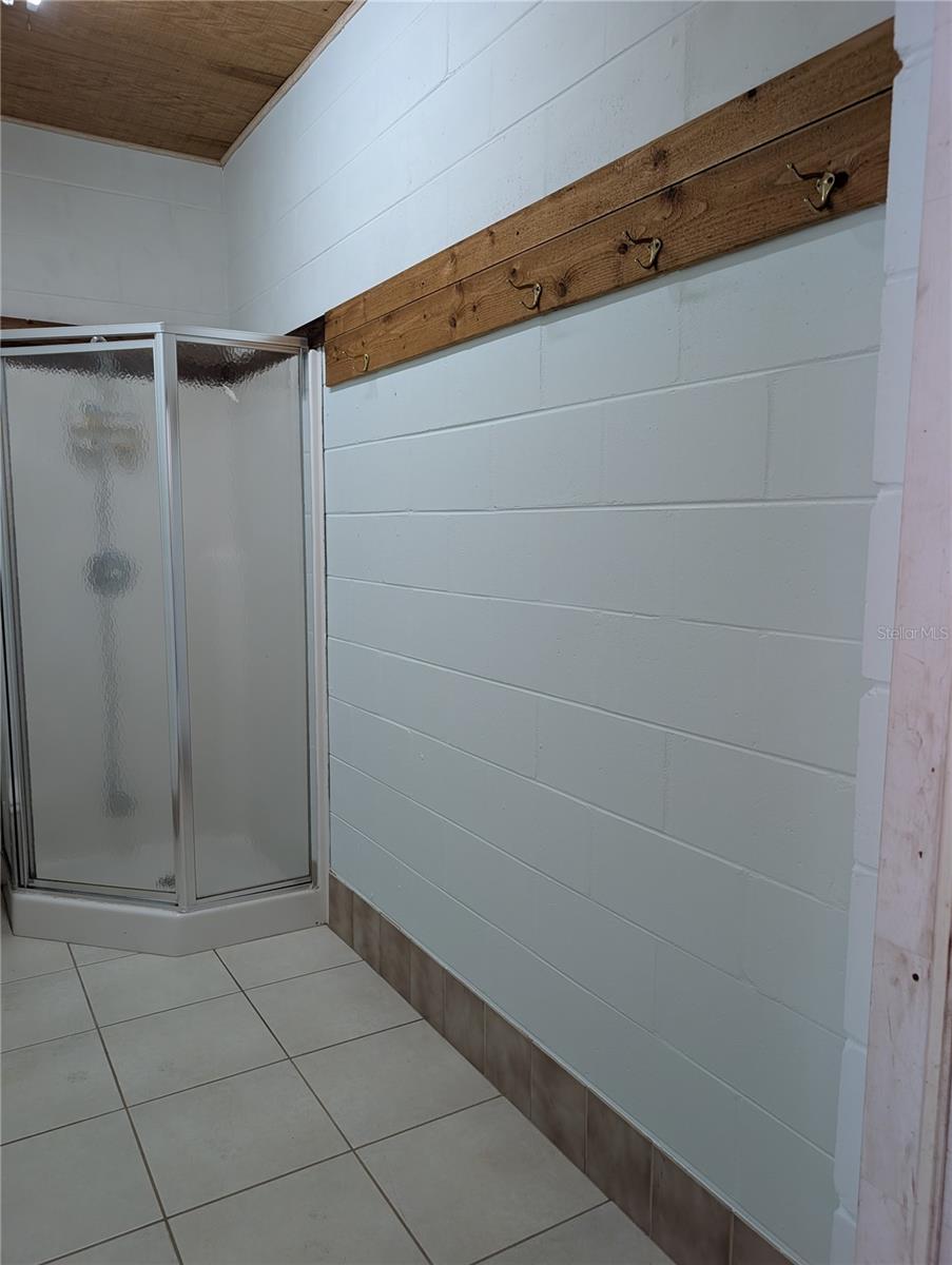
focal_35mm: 24
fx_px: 878
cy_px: 632
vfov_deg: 71.5
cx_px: 476
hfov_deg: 56.9
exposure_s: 1/120
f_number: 1.68
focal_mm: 6.9
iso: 290
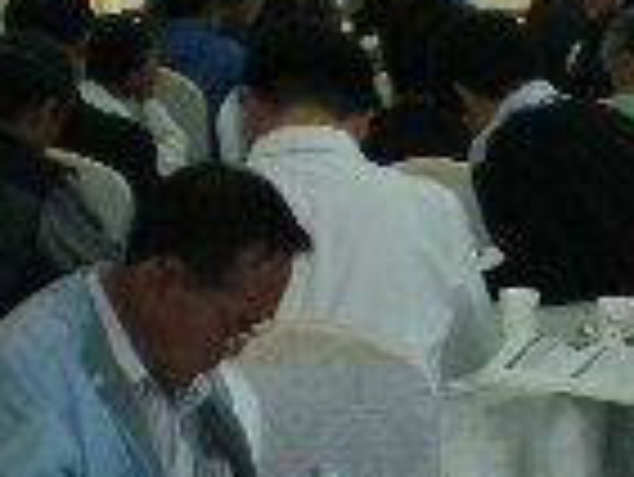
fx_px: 2988
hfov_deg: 11.8
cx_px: 782
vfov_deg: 9.1
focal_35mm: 163
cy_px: 148
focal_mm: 6.3
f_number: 3.1
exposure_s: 1/30
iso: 125
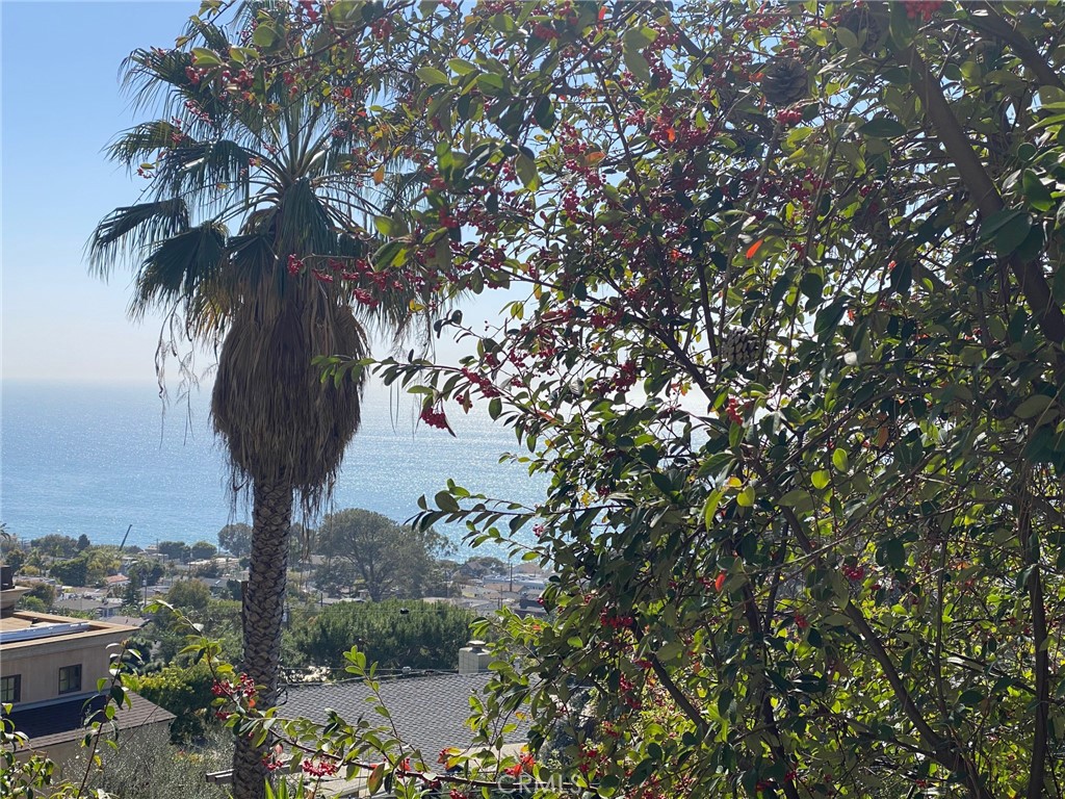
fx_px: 1600
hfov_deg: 36.8
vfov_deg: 28.0
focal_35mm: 52
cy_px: 400
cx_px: 532
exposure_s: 1/1295
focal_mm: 6
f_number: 2
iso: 20
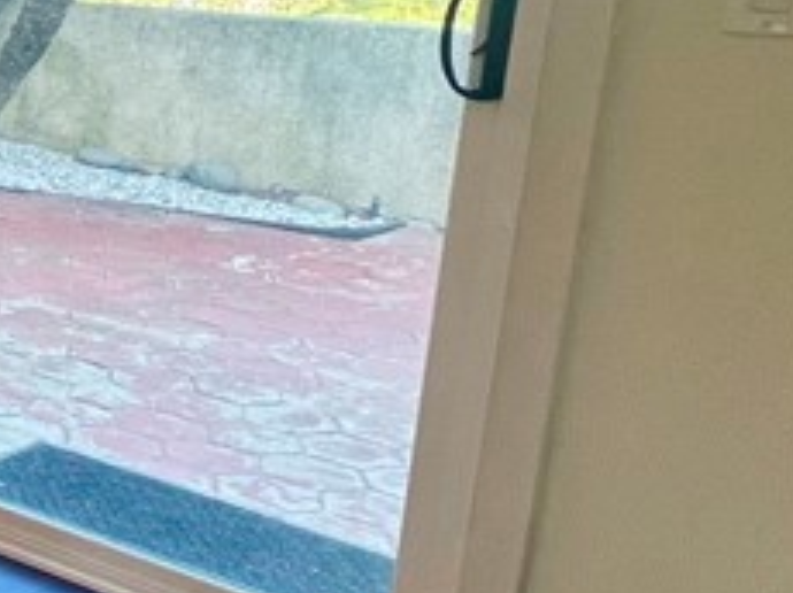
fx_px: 1327
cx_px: -790
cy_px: 145
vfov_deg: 24.9
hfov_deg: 19.3
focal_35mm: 58
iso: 100
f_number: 1.8
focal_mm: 1.57
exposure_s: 1/120
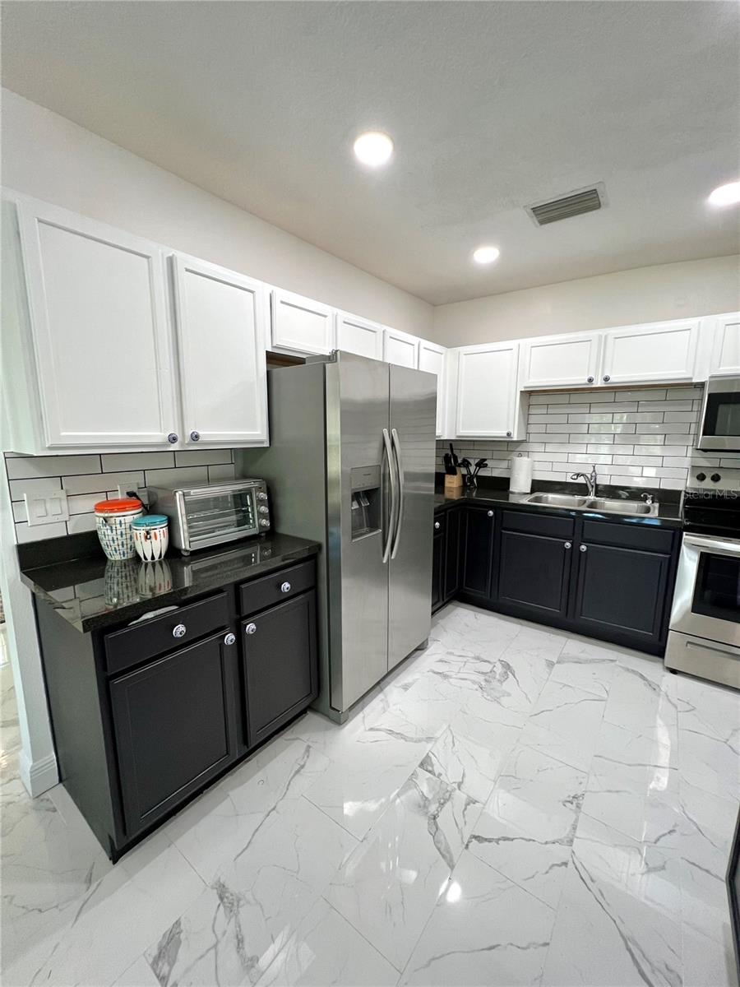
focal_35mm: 13
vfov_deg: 106.2
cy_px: 494
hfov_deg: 89.9
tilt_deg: -8.4
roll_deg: -0.2
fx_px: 371
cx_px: 370
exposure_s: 1/120
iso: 200
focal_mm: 1.57
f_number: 1.8
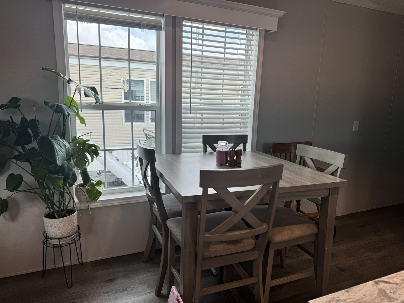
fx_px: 280
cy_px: 152
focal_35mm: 24
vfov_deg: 56.8
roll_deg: -1.0
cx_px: 202
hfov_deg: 71.6
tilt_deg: -11.5
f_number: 1.78
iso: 80
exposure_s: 1/514
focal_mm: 6.76
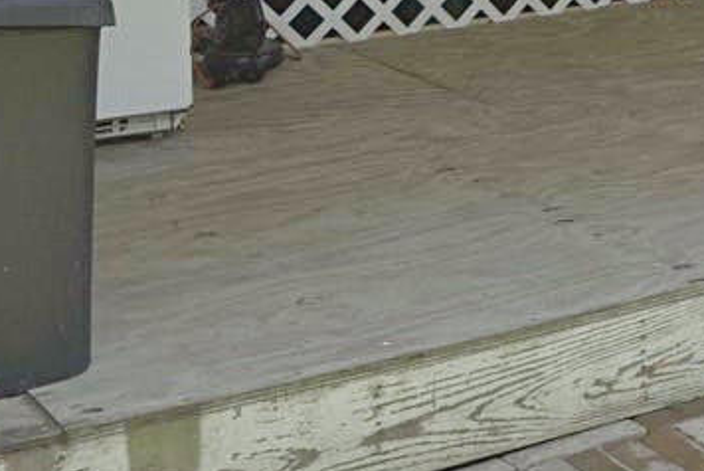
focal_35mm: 109
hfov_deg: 17.7
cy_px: -301
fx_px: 2133
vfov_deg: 11.9
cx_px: 874
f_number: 5.6
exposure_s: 1/1000
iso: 400
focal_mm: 24
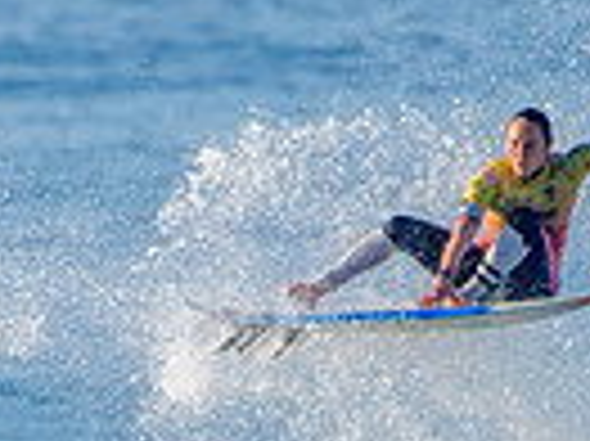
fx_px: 36288
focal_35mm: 2131
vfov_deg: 0.7
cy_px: 569
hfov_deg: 0.9
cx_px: 243
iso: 250
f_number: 5.6
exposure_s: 1/1600
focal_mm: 500
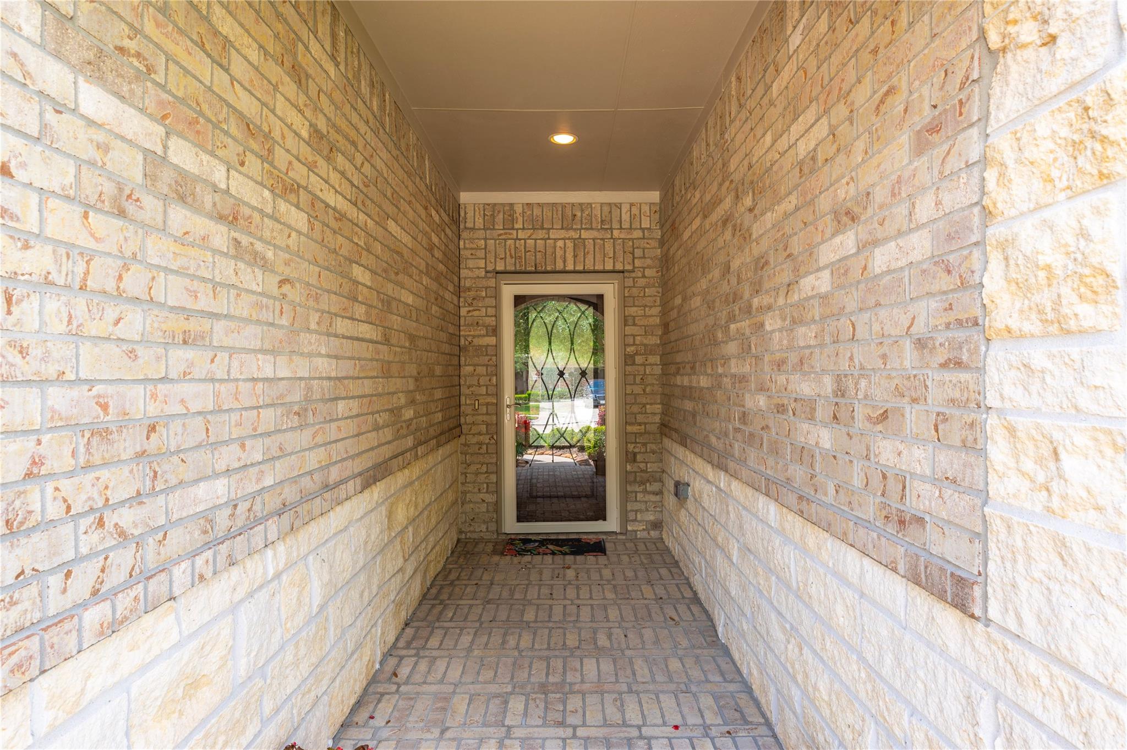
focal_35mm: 20
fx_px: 626
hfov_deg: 84.0
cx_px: 564
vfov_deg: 61.8
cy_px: 375
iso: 100
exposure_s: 1/13
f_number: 11
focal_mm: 20
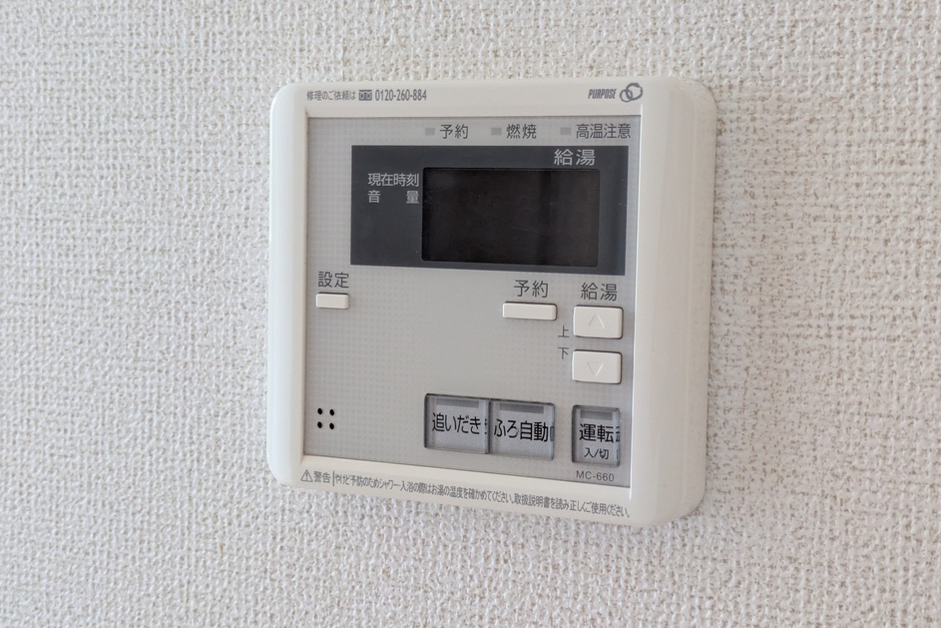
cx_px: 466
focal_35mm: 54
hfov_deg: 36.9
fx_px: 1412
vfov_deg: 25.1
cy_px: 277
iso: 273
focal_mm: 5.43
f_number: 1.89
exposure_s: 1/120
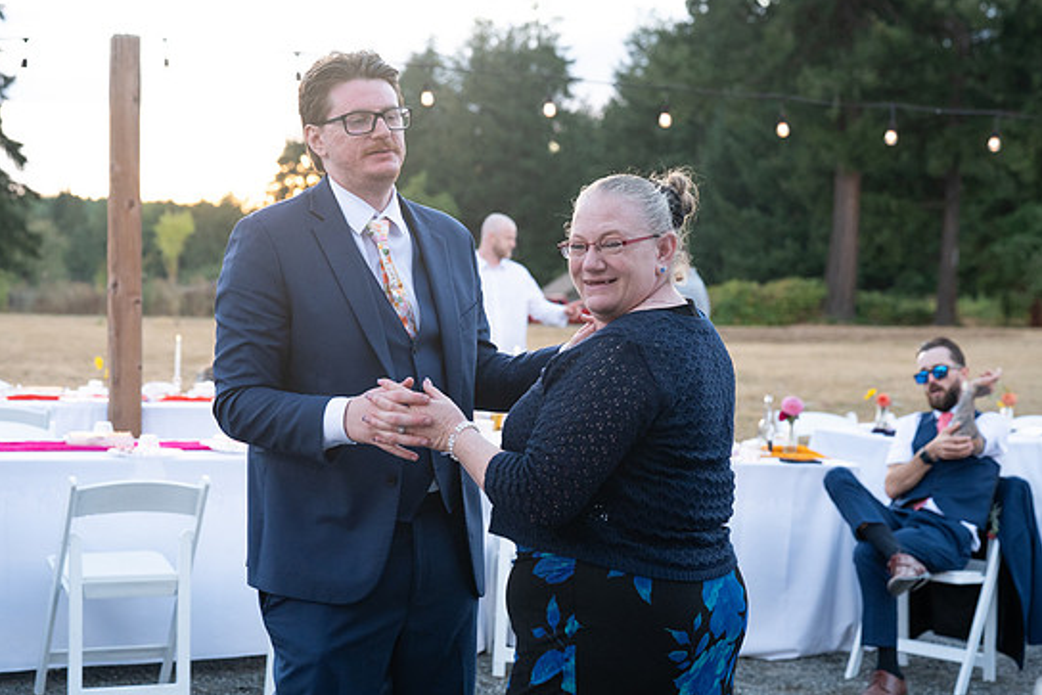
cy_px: 348
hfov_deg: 30.9
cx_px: 488
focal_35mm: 65
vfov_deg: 20.9
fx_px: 1882
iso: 2000
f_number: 4
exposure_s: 1/500
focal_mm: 61
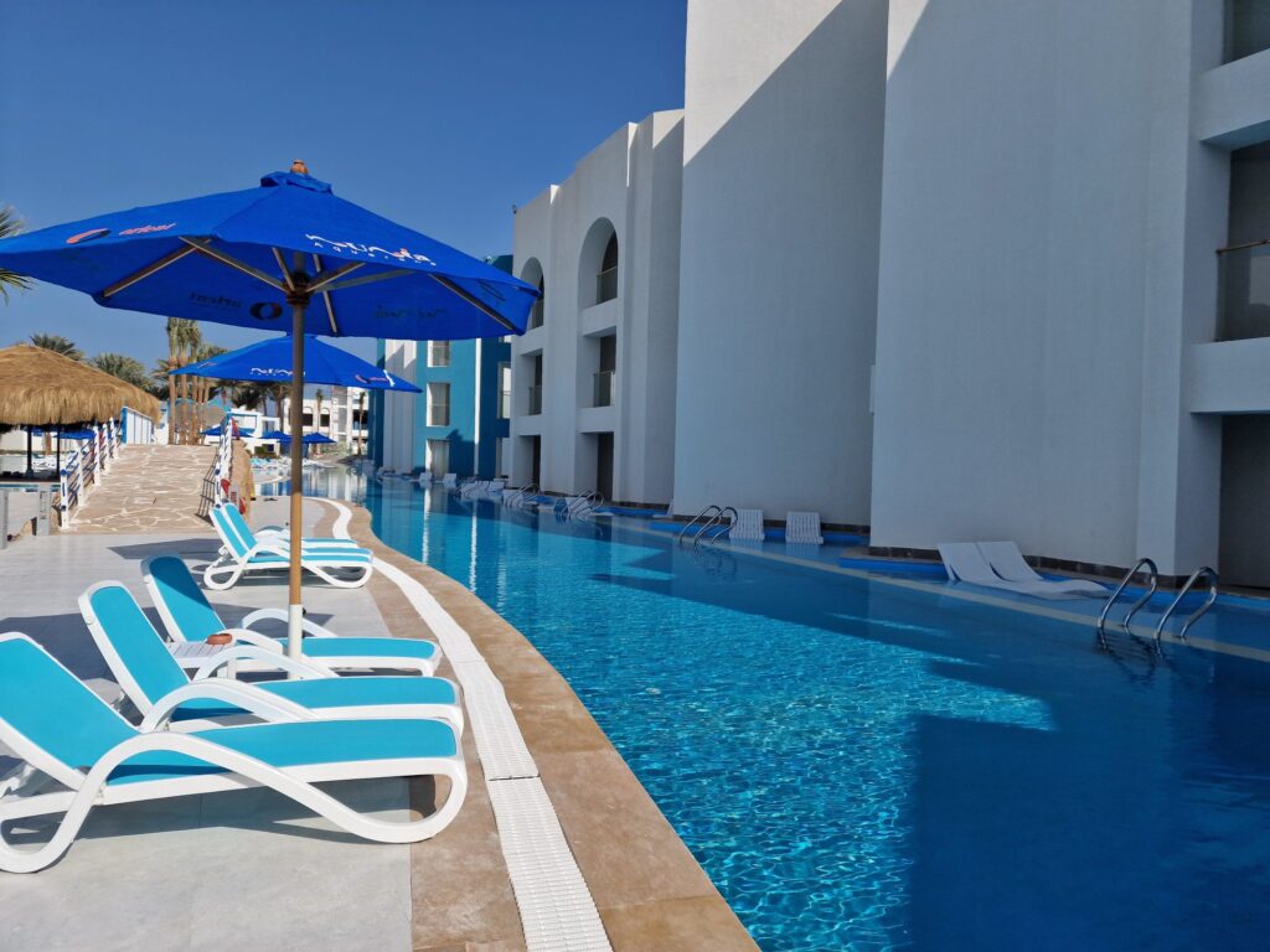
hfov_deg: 73.9
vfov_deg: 58.9
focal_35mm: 23
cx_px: 635
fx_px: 844
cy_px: 476
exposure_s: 1/2368
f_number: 1.8
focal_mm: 6.4
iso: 50
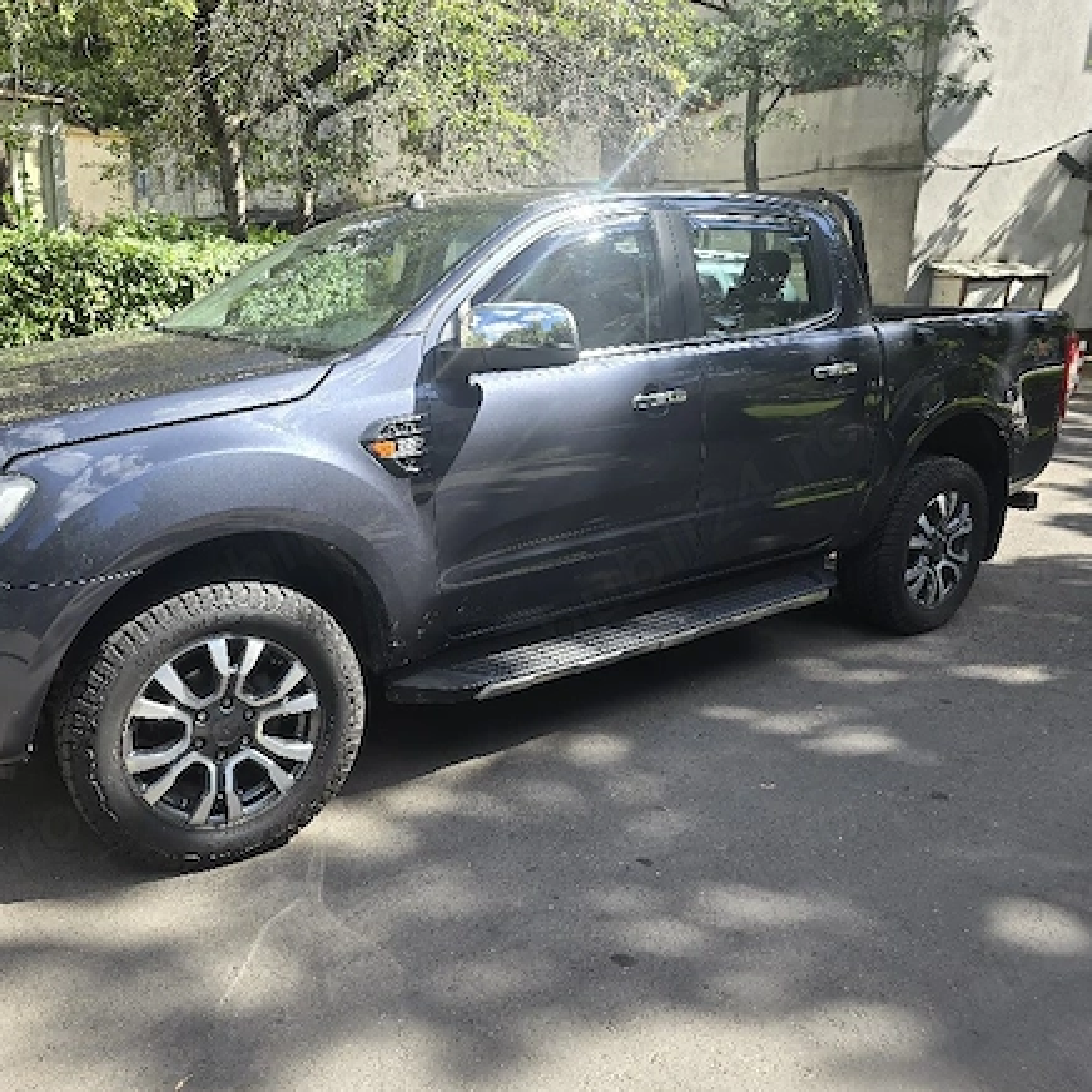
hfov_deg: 56.6
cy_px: 543
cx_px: 408
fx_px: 999
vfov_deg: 57.3
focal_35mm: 28
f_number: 1.7
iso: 12
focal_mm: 6.3
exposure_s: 1/182
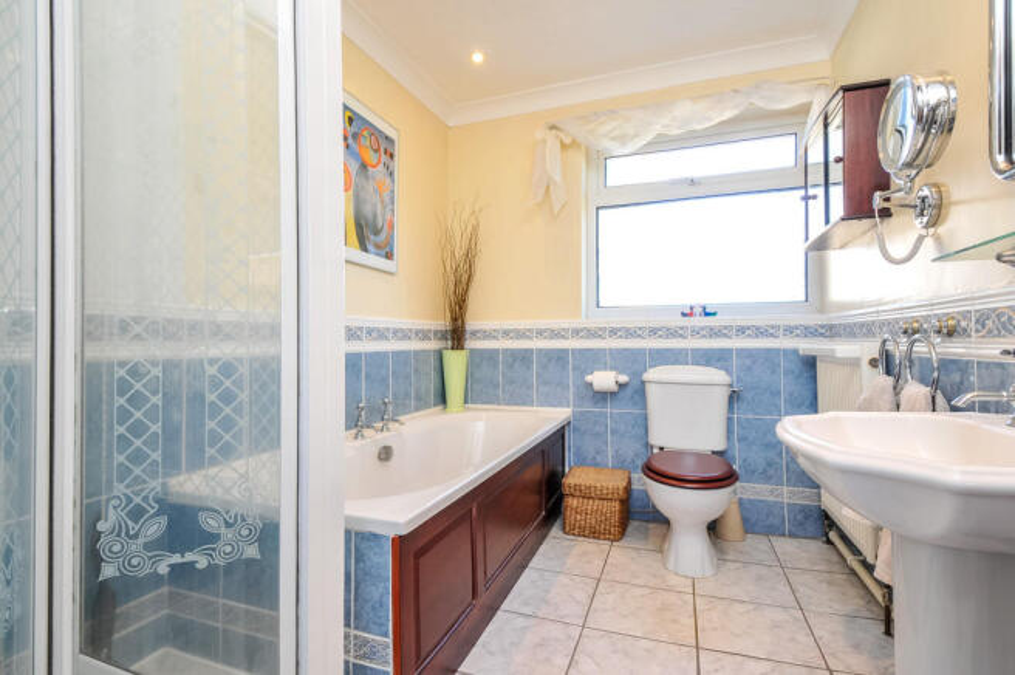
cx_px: 508
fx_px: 465
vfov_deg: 71.9
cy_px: 338
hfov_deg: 95.0
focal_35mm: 16
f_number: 9
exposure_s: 1/5
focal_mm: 11
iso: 250
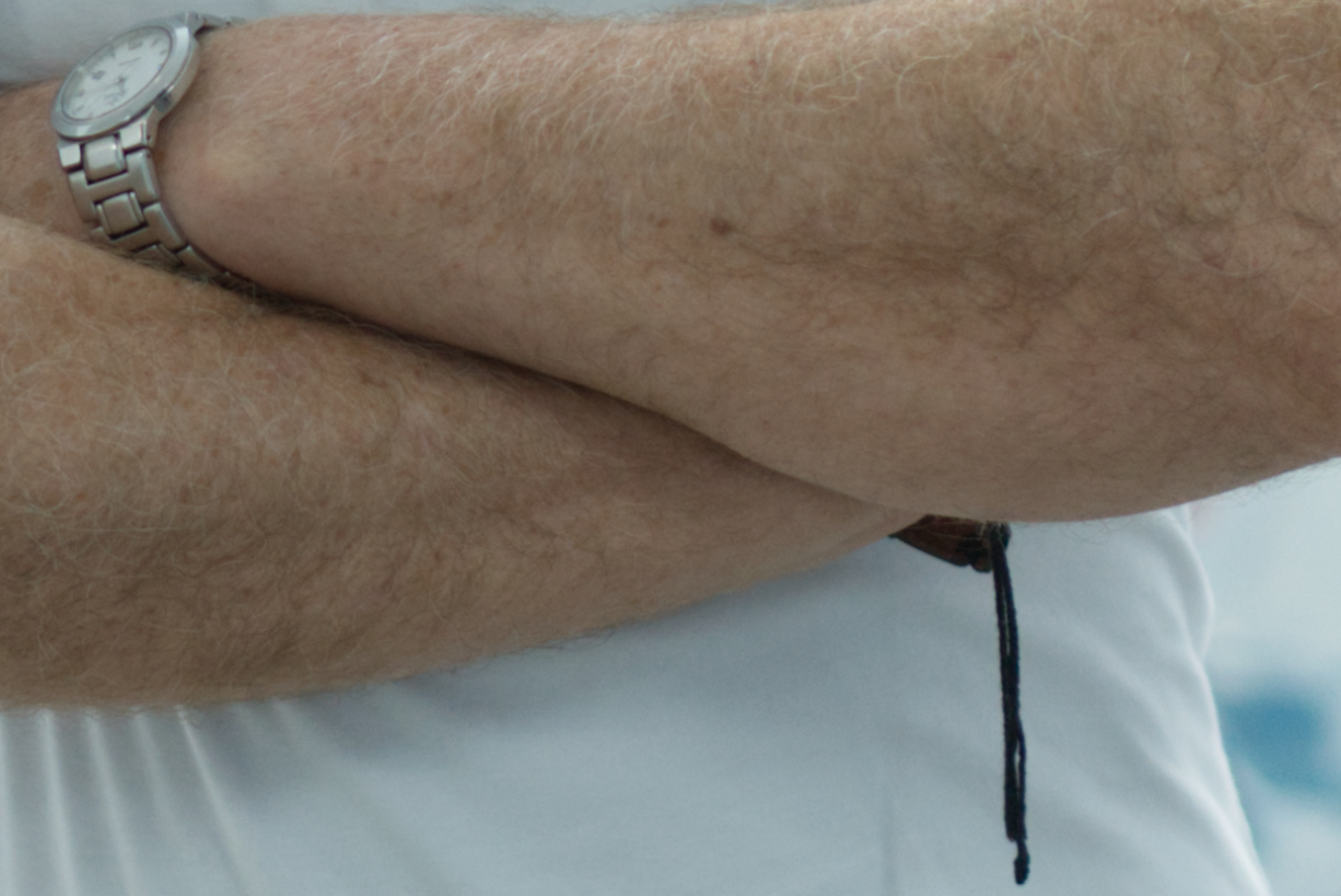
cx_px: -62
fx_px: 6411
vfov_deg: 8.0
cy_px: -16
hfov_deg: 11.8
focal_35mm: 172
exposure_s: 1/160
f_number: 1.8
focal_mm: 35
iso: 400
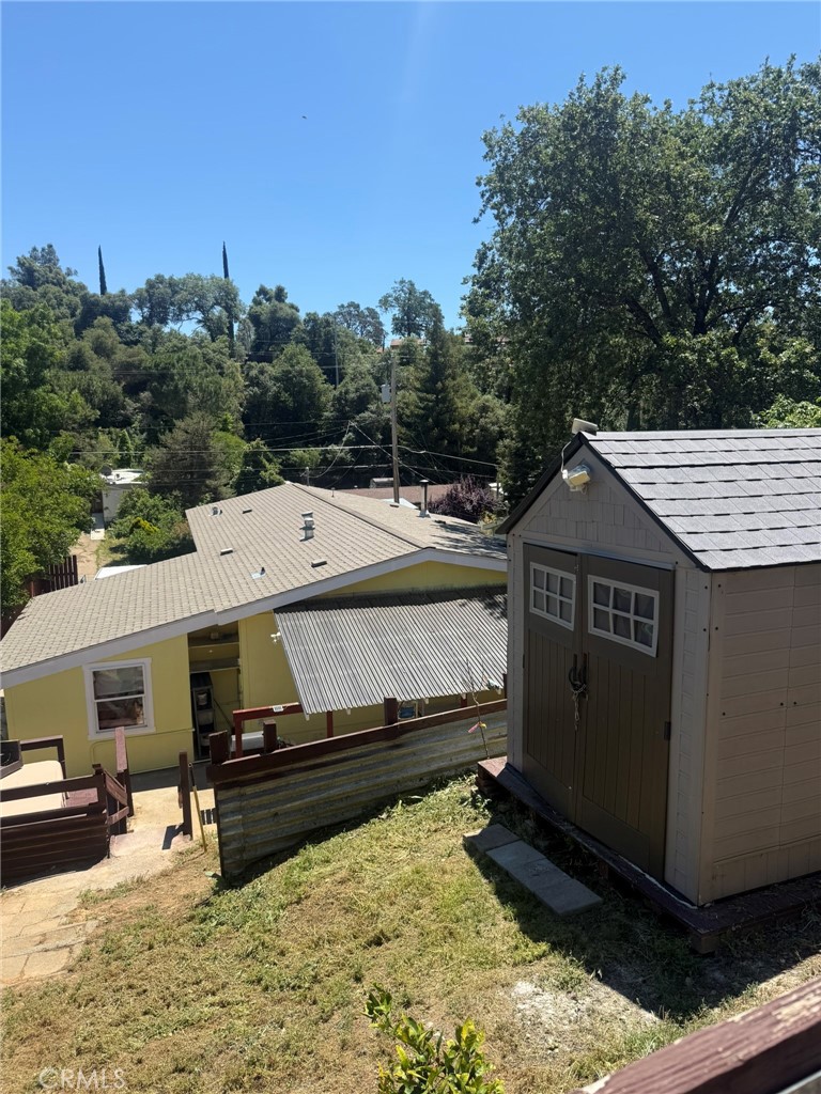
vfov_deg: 71.6
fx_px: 759
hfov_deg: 56.8
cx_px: 410
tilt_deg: -9.6
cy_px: 547
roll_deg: +0.8
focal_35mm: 24
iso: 80
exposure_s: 1/2801
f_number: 1.78
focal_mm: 6.76
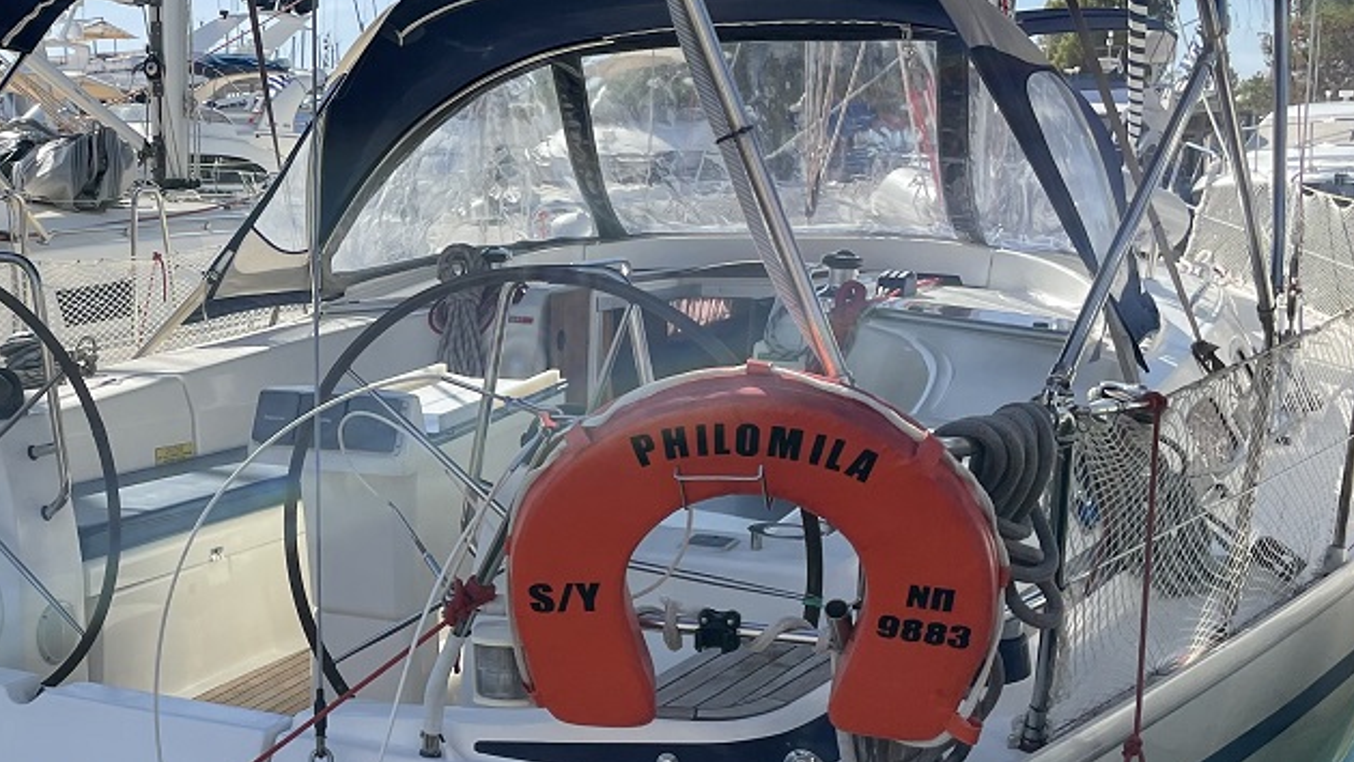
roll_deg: +1.2
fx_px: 1939
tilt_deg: -8.0
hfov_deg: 36.6
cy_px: 521
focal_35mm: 54
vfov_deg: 22.1
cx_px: 189
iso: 32
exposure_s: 1/2817
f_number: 1.6
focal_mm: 4.2
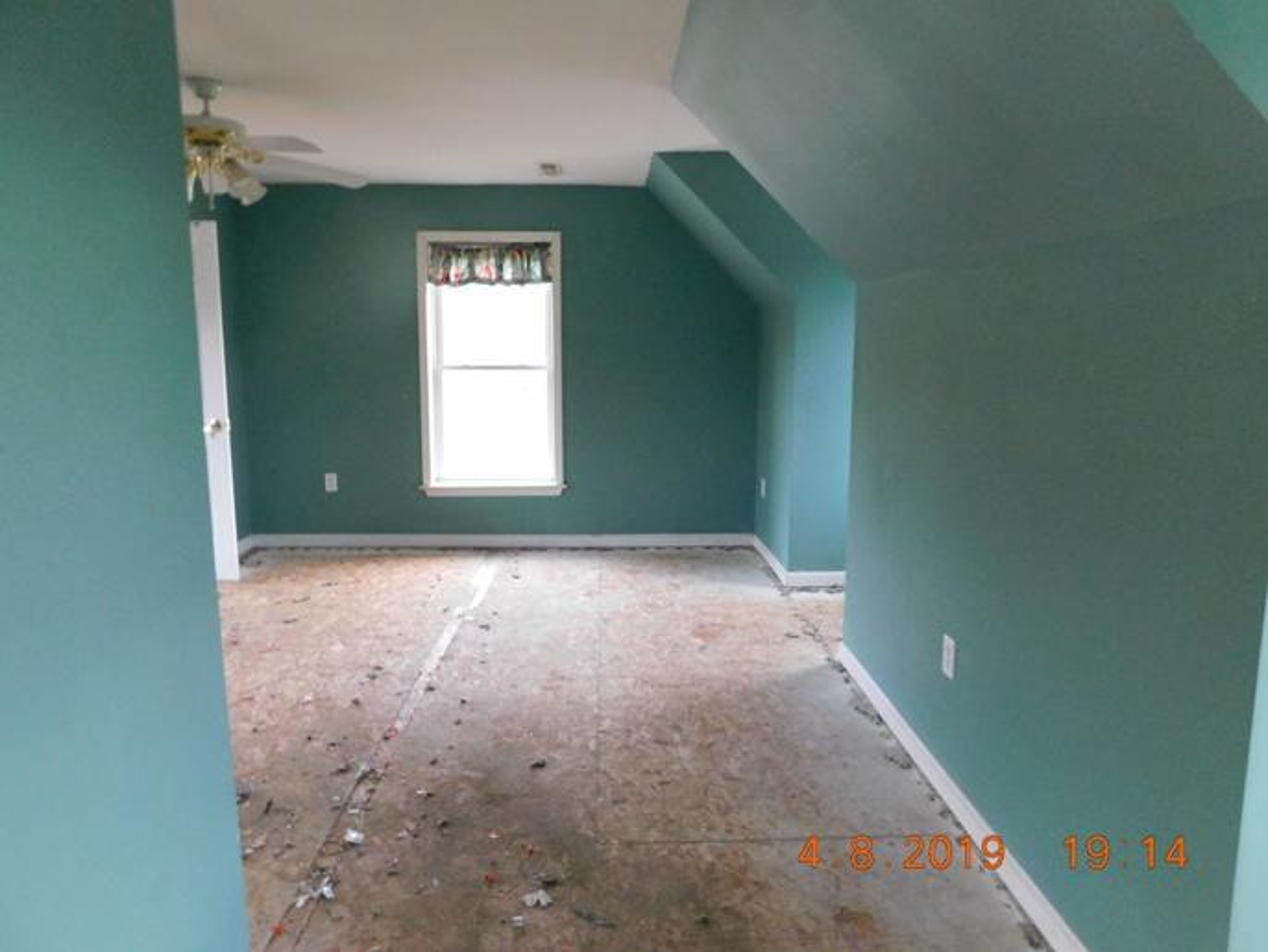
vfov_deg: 58.9
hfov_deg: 73.9
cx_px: 634
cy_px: 476
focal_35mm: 23
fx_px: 843
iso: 450
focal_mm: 4
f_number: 3
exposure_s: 1/8
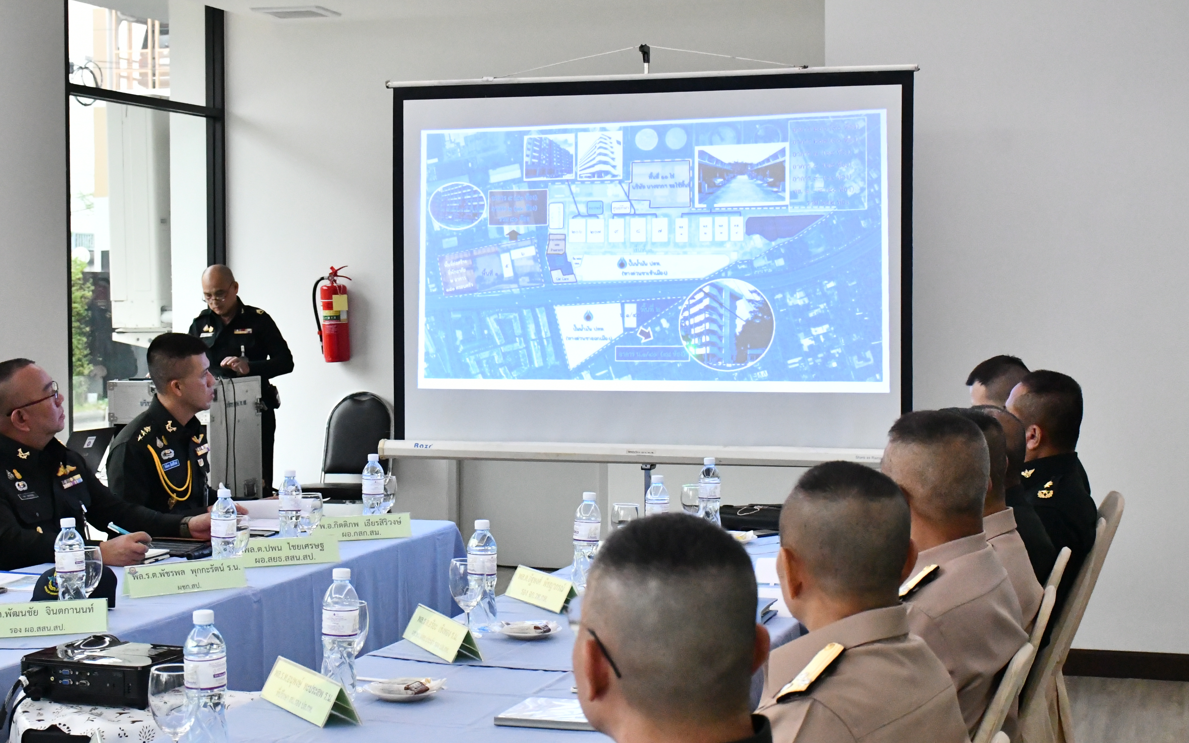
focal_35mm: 61
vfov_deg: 21.3
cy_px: 329
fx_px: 1977
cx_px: 536
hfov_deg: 33.5
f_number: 5.6
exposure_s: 1/350
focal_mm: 35
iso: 6400
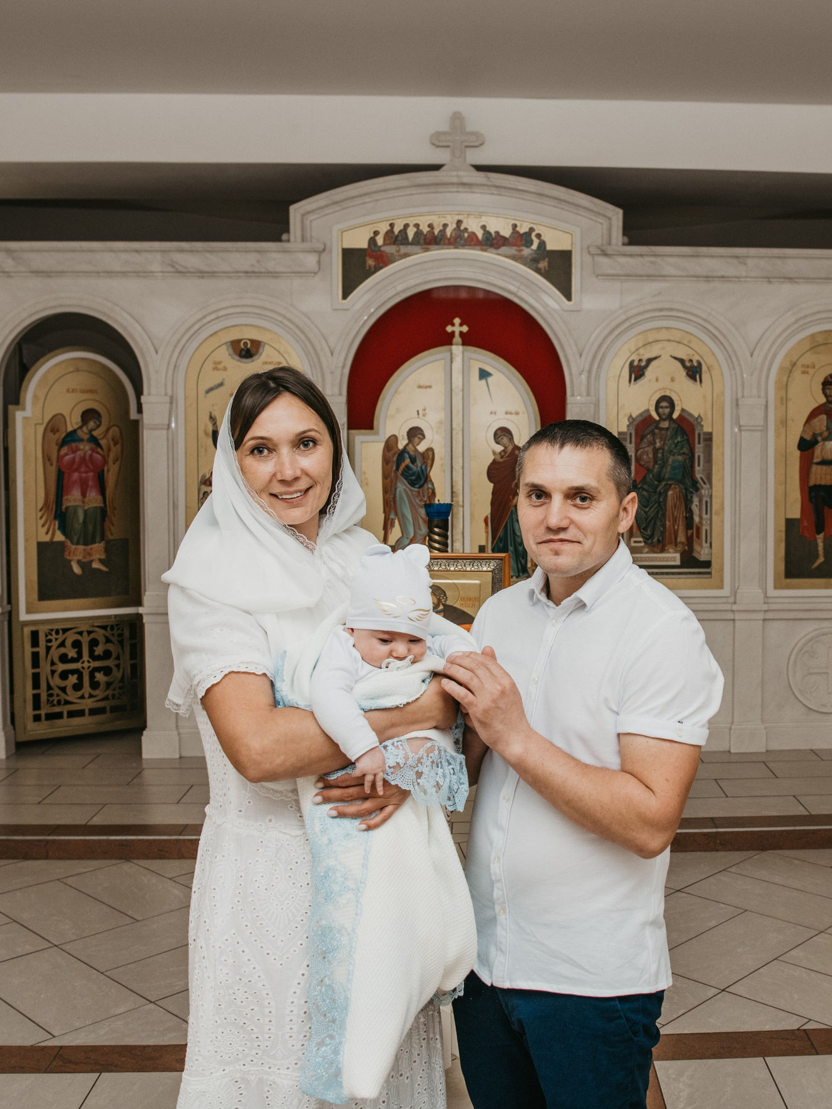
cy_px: 531
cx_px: 556
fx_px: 1186
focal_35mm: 37
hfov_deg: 38.2
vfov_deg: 50.1
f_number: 4.5
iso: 320
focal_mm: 24
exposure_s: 1/160
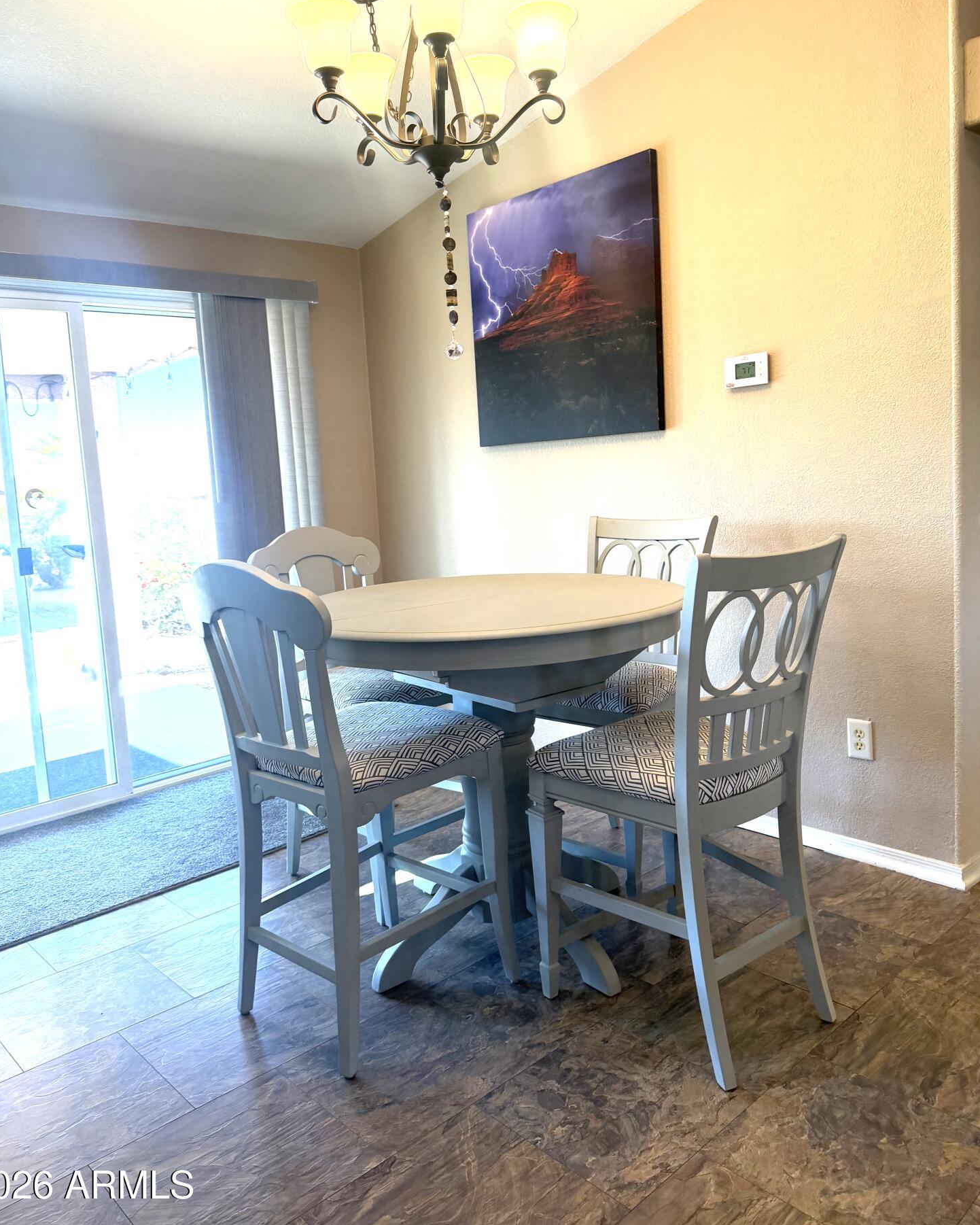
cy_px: 568
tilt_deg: -6.2
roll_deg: +3.6
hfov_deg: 54.9
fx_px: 942
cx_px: 475
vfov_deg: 65.9
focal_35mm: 26
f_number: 1.78
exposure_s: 1/222
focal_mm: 6.76
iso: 160
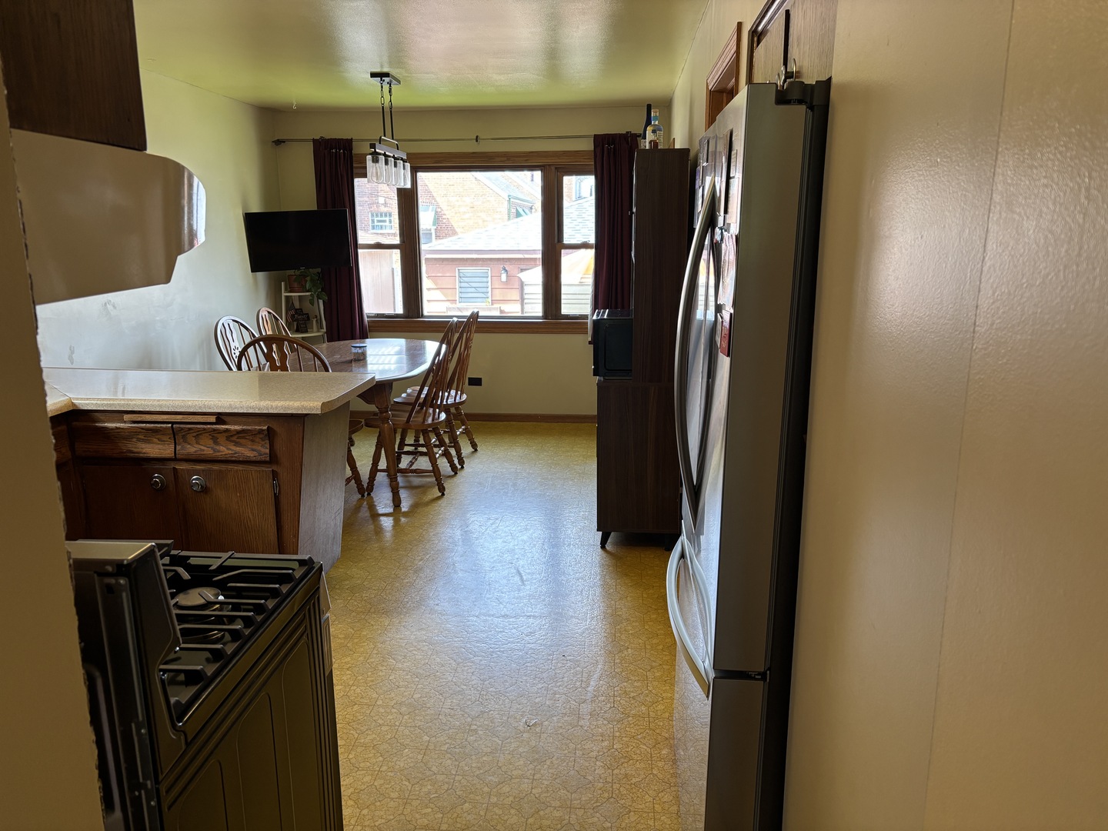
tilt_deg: -12.7
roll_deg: +0.3
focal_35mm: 26
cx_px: 554
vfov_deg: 53.1
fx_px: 832
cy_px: 416
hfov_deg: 67.3
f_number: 1.6
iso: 125
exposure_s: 1/120
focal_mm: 5.96
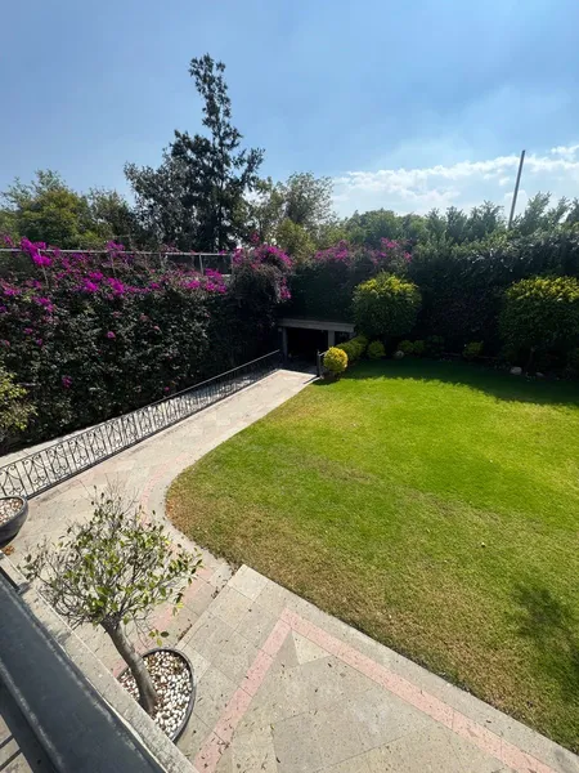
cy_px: 386
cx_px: 290
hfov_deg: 85.7
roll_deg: -1.1
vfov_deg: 102.1
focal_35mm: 14
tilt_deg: -19.8
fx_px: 312
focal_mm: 2.22
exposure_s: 1/1078
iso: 50
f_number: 2.2
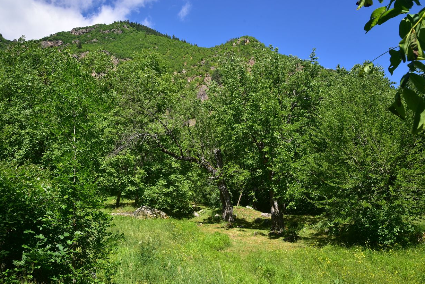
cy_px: 143
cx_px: 208
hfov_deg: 37.5
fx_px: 626
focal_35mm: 53
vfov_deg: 25.5
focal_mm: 50
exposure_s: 1/160
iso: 160
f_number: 11
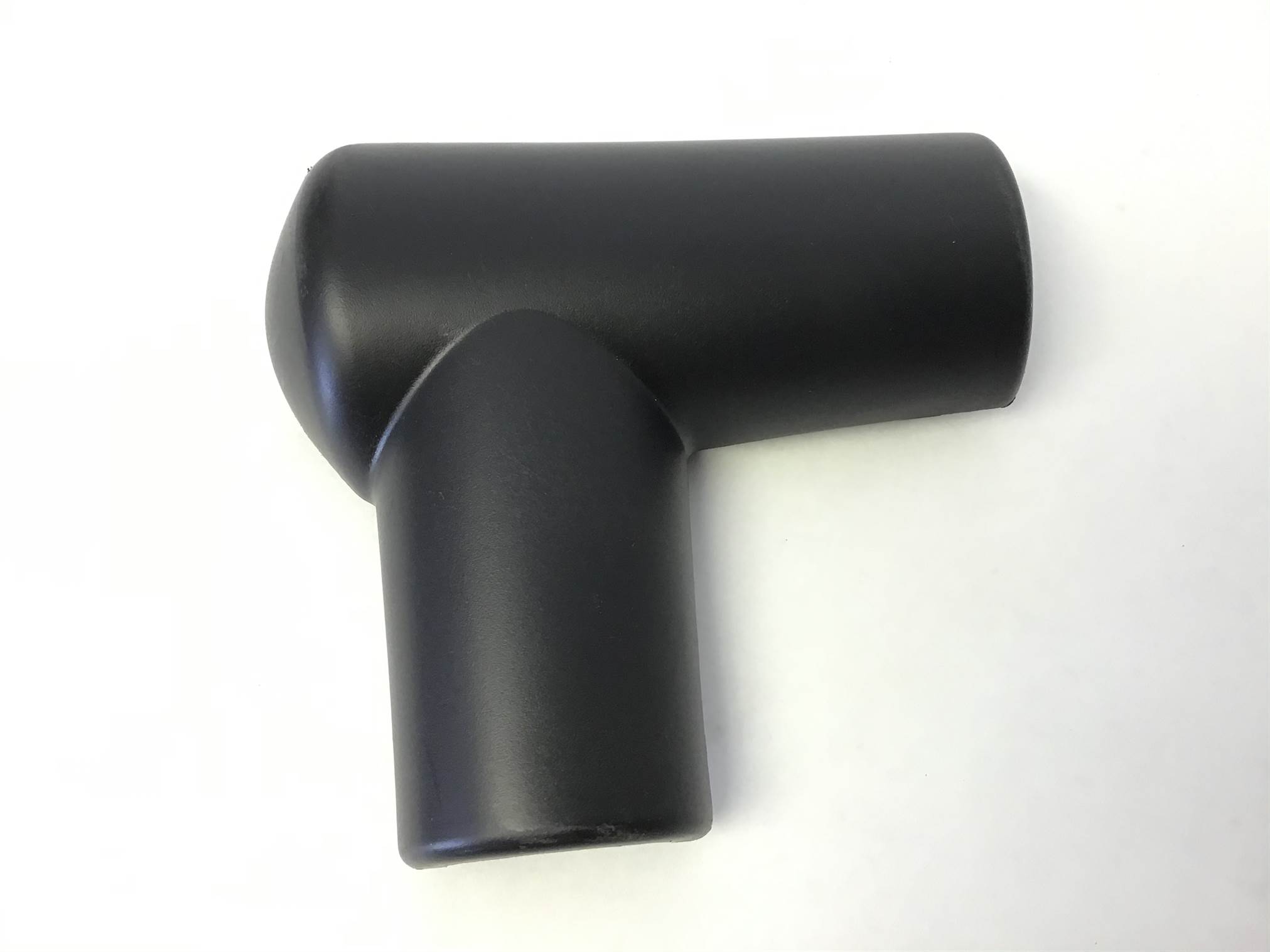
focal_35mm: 31
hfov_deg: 58.4
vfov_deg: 45.4
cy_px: 476
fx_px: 1137
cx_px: 635
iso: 40
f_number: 2.4
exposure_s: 1/30
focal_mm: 3.3
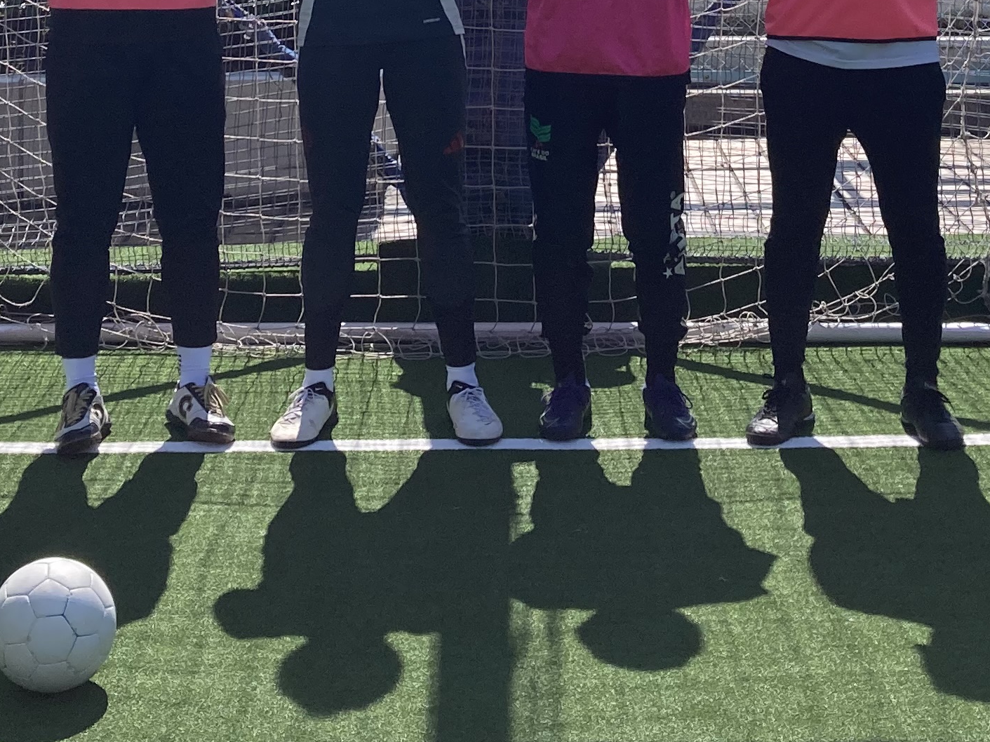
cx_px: 453
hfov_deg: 24.4
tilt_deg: +1.2
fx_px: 2288
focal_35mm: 80
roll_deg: +0.0
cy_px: -195
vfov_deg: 17.4
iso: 20
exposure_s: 1/2404
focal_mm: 3.99
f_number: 1.8
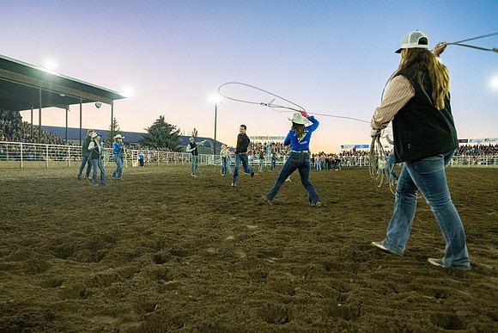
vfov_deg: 48.0
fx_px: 374
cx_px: 249
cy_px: 166
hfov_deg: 67.4
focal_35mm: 27
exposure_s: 1/320
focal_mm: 27
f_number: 4
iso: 3200
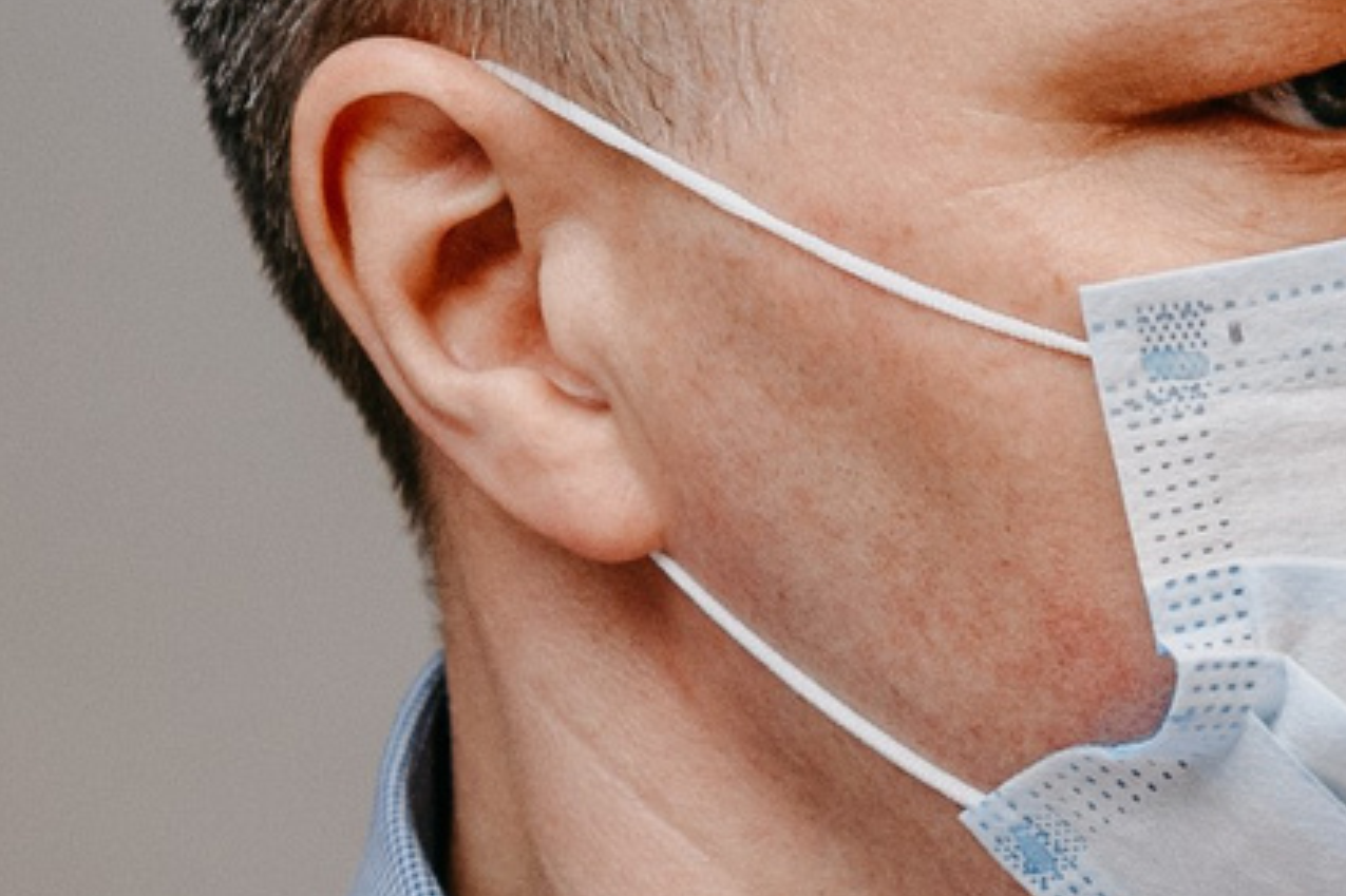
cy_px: 1537
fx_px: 9455
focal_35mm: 253
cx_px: 2163
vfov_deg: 5.4
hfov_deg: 7.9
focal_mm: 42
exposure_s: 1/160
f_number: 3.5
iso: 500
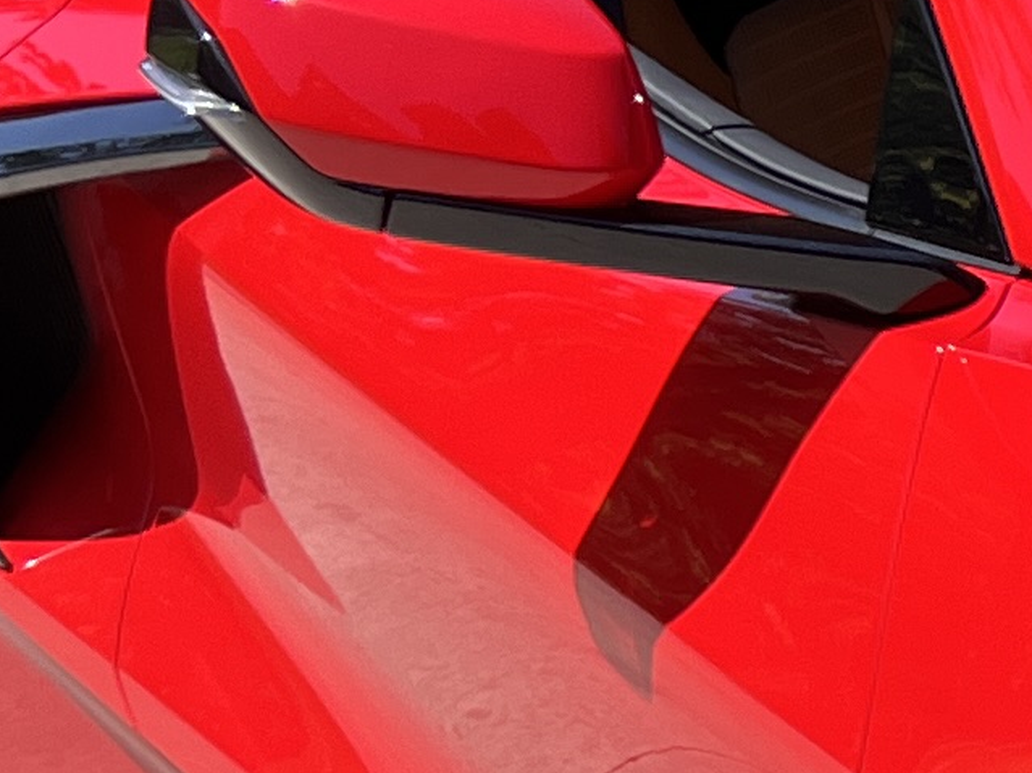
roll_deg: +0.1
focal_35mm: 164
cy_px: 970
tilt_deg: -21.0
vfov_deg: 8.9
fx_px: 4888
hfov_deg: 10.5
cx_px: 2390
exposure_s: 1/2841
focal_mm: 5.7
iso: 50
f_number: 1.5
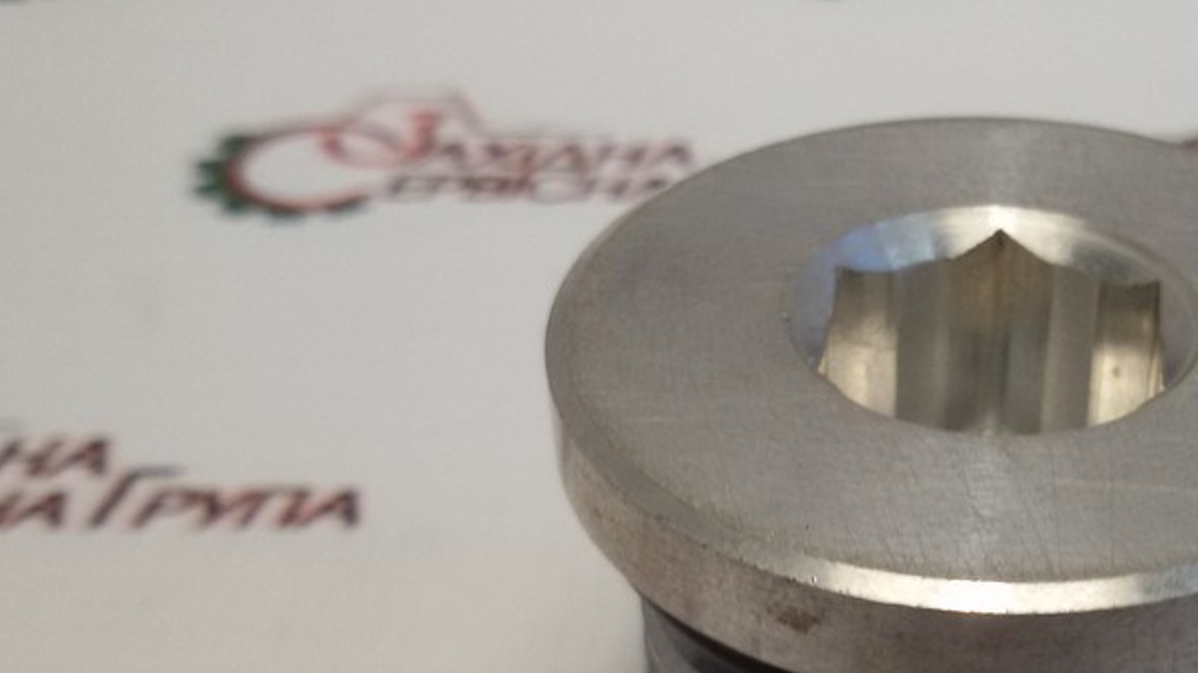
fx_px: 1810
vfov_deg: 20.8
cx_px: 923
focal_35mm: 57
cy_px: 556
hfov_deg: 35.7
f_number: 2.4
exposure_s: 1/100
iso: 64
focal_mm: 2.93
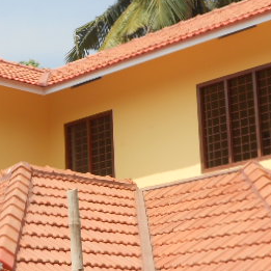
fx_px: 939
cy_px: 186
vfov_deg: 16.4
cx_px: 46
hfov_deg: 16.3
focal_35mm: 106
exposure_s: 1/500
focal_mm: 9
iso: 80
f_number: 4.5
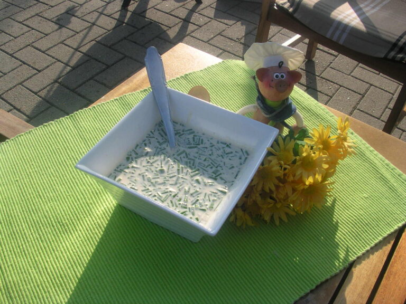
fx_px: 434
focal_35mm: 37
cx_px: 203
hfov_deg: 50.1
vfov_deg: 38.7
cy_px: 152
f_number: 4.5
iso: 100
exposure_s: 1/320
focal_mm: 5.6
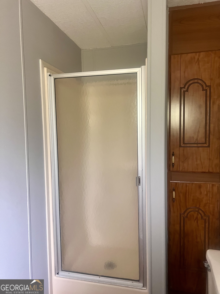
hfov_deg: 53.1
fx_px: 220
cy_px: 147
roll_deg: +1.3
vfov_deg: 67.3
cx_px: 110
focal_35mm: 26
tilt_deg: -2.5
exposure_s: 1/60
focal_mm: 5.7
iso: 500
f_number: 1.5
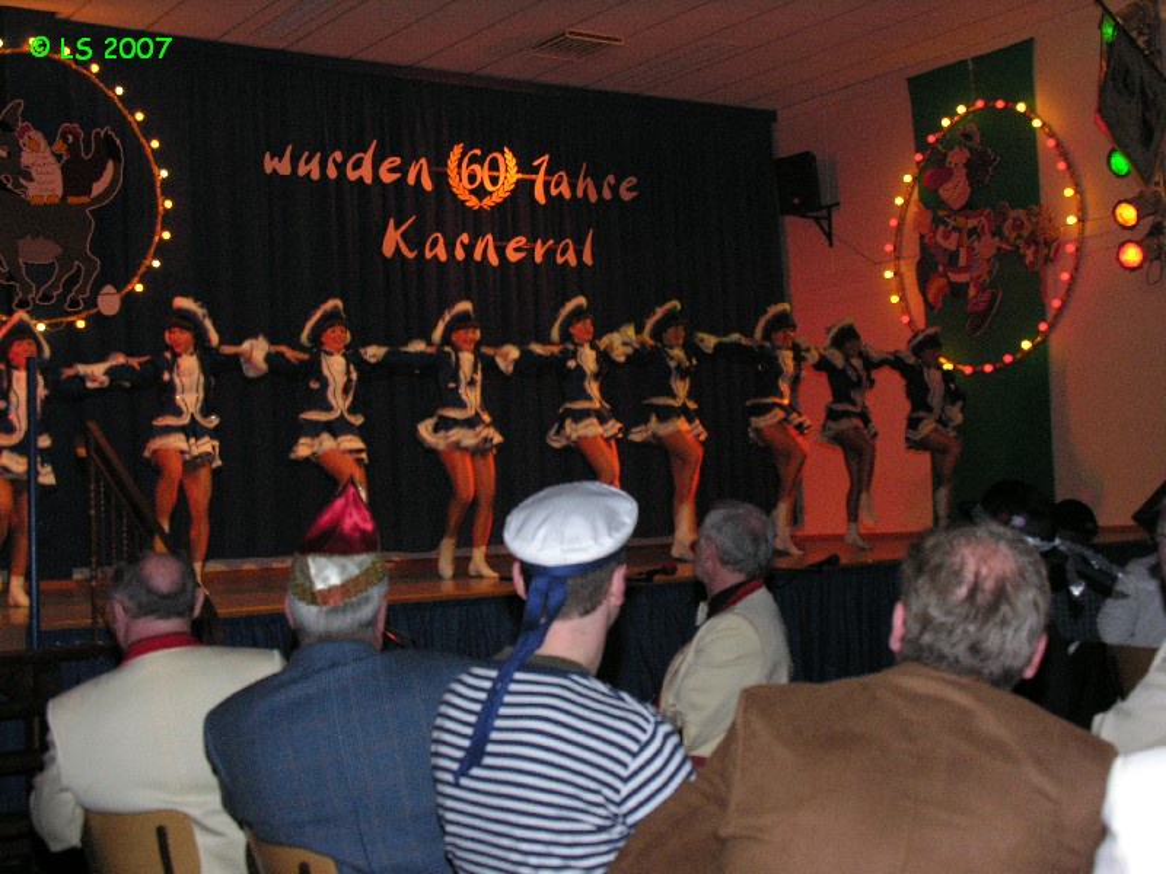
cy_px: 437
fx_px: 1684
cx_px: 583
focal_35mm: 50
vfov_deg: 29.1
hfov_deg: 38.2
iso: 200
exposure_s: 1/60.1
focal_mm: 12.7
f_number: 4.4
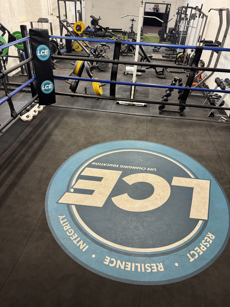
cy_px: 154
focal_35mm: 24
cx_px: 115
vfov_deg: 71.6
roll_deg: -3.9
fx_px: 213
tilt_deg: -35.1
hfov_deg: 56.8
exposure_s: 1/50
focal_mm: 6.76
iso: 320
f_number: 1.78
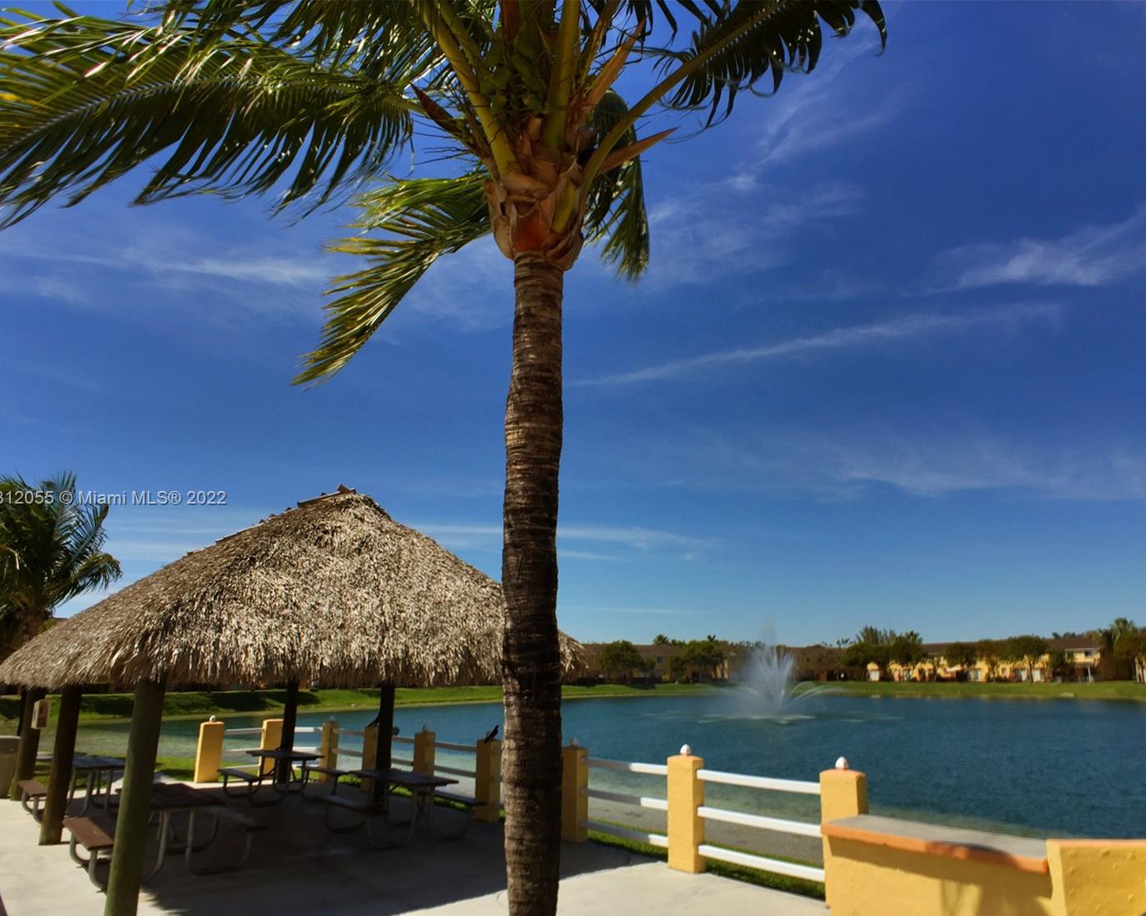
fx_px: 1119
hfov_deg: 54.1
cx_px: 627
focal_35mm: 33
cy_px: 499
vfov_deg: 44.5
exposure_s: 1/6623
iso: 32
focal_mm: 4.15
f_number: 2.2
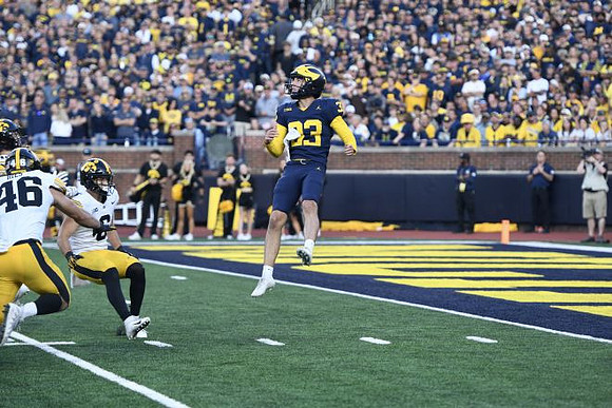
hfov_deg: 12.2
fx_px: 2857
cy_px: 204
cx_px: 306
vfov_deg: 8.2
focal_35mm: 168
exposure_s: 1/1000
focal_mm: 140
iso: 800
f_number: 2.8
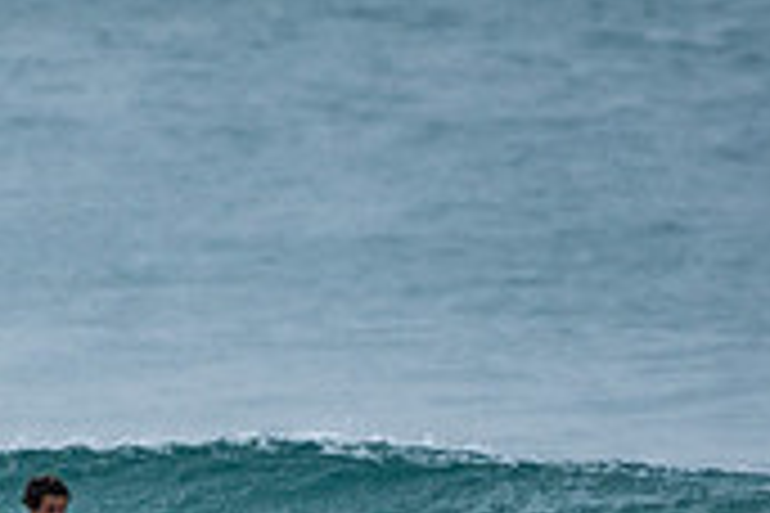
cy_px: 677
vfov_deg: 0.5
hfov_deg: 0.8
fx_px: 54559
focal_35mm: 2551
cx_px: 77
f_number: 5.6
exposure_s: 1/1250
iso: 320
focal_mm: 500
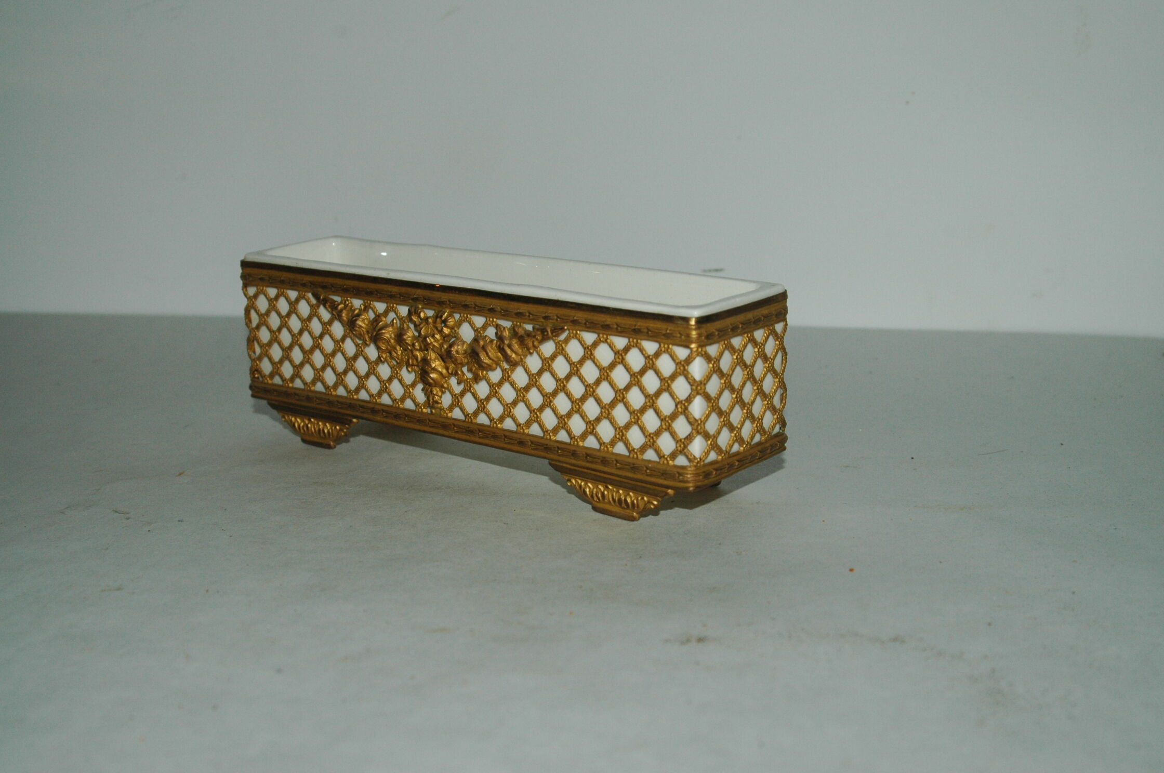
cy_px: 386
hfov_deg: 38.9
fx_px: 1647
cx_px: 582
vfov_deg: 26.4
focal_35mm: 51
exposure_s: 1/125
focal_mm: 34
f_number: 7.1
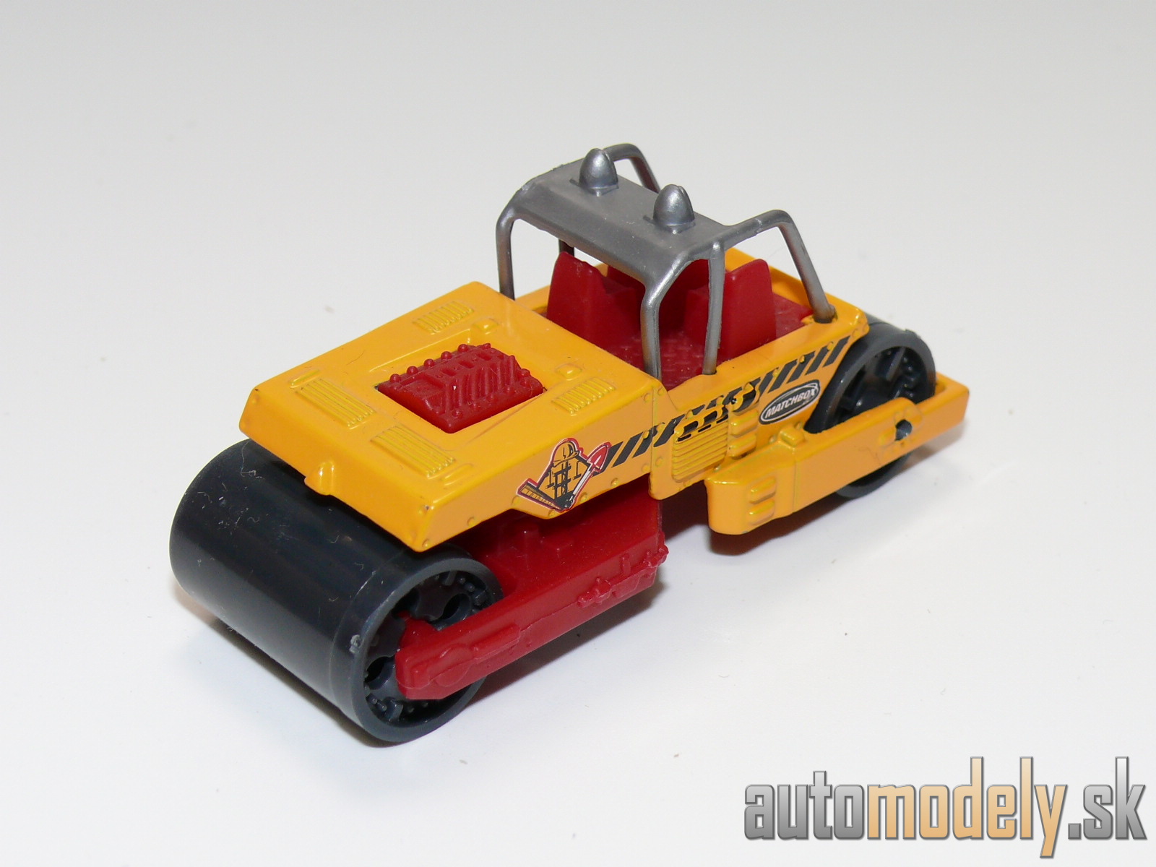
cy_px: 434
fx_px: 2471
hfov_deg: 26.3
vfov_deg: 19.9
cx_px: 578
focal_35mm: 74
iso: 100
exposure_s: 1/30
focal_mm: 11.2
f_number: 4
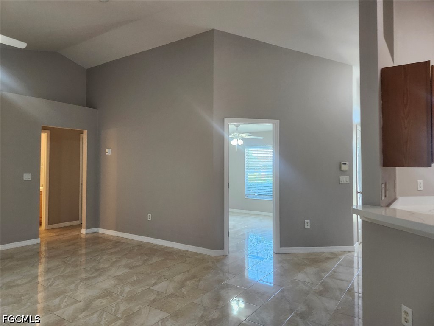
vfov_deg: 58.9
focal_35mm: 23
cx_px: 217
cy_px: 163
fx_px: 288
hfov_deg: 73.9
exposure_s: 1/120
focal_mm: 5.54
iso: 320
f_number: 1.8
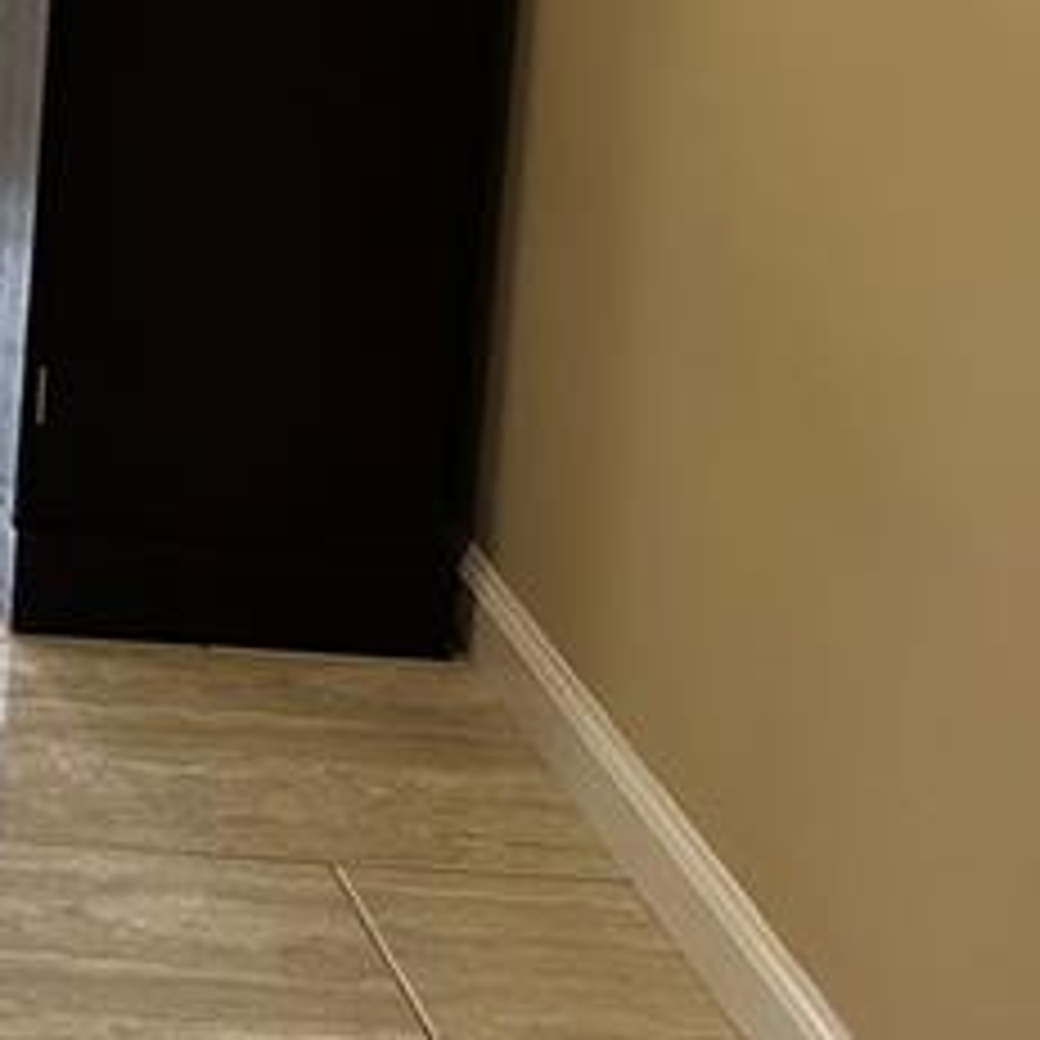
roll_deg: +0.2
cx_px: -1225
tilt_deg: -9.8
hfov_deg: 13.7
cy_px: -437
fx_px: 3467
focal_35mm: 102
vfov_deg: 15.9
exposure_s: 1/120
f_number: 1.5
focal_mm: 5.7
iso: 125
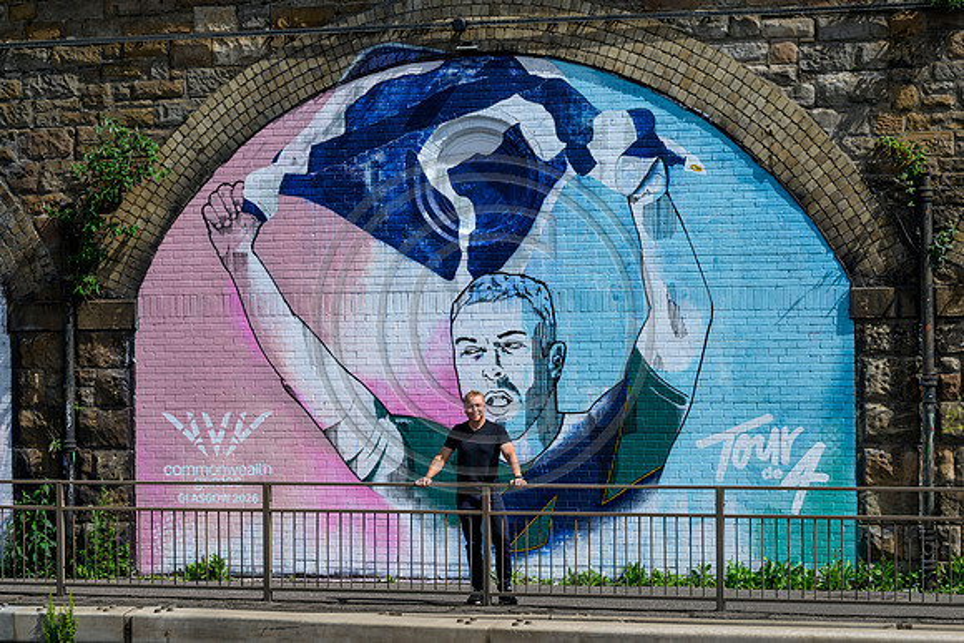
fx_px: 2437
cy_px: 322
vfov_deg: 15.0
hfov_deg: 22.4
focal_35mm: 91
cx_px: 482
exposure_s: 1/1250
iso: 160
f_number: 5.6
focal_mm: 91
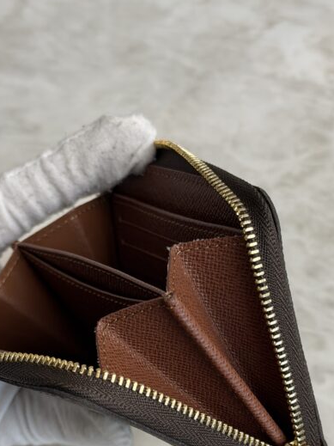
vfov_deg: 26.1
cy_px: 323
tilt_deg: -52.5
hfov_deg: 19.9
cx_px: 154
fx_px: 952
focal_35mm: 74
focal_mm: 6.76
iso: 50
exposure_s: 1/120
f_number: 1.78
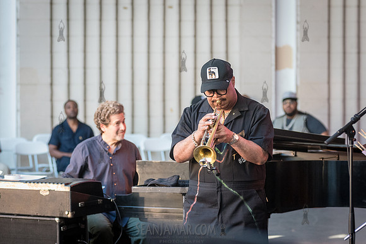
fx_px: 1502
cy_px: 115
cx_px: 209
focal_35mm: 148
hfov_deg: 13.9
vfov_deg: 9.3
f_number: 4
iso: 3200
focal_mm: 112
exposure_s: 1/400
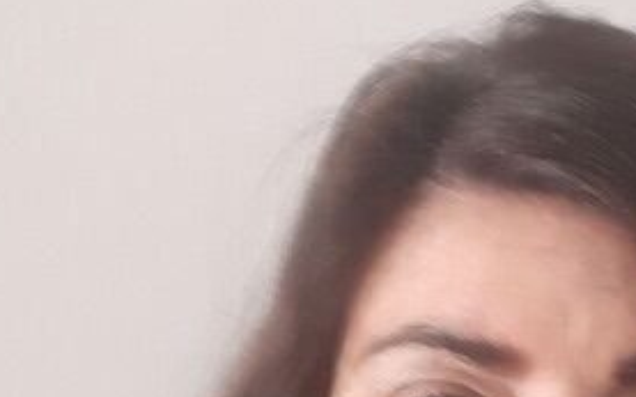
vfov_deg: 13.7
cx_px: 583
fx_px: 1646
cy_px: 317
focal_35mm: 95
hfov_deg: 21.3
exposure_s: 1/25
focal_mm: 3.75
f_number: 2
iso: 250
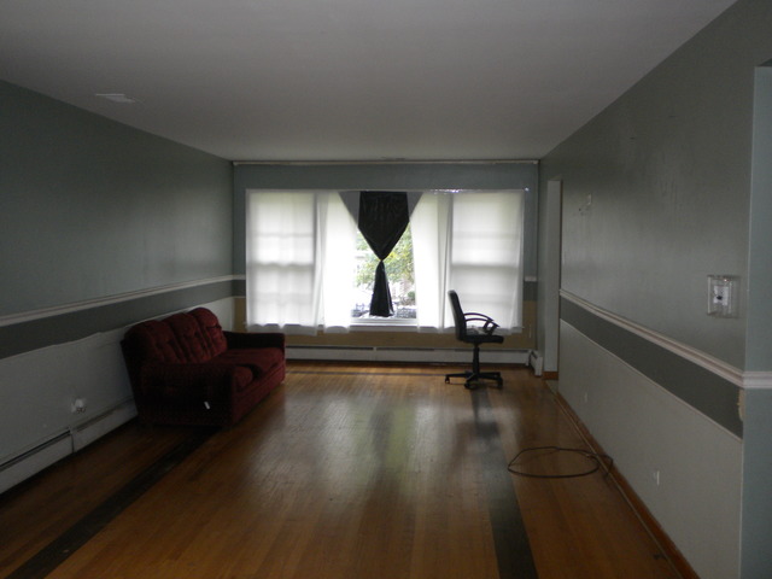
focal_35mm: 35
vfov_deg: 40.7
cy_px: 290
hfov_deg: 52.6
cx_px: 386
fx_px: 781
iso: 184
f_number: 3.1
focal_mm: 6.3
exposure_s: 1/55.7
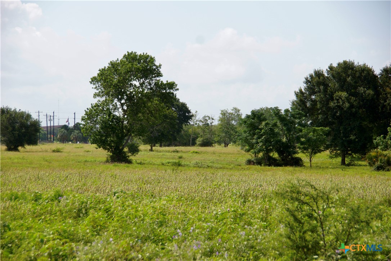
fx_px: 1629
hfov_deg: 13.7
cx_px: 196
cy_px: 130
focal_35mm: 150
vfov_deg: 9.1
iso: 100
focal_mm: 100
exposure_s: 1/400
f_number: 6.3
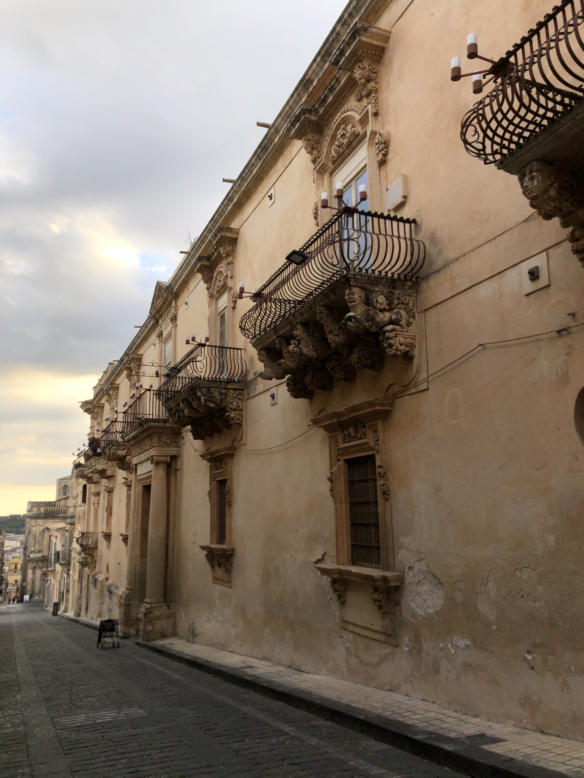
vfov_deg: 63.4
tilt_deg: +11.4
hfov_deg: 49.7
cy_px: 389
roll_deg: +1.3
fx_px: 630
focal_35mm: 28
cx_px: 292
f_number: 1.8
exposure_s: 1/972
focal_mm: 4
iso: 20
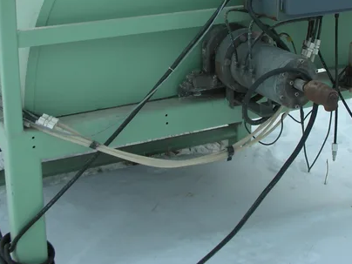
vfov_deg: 22.1
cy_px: 27
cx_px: 195
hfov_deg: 29.8
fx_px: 661
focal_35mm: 65
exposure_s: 1/59.7
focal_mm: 5.8
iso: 50
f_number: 3
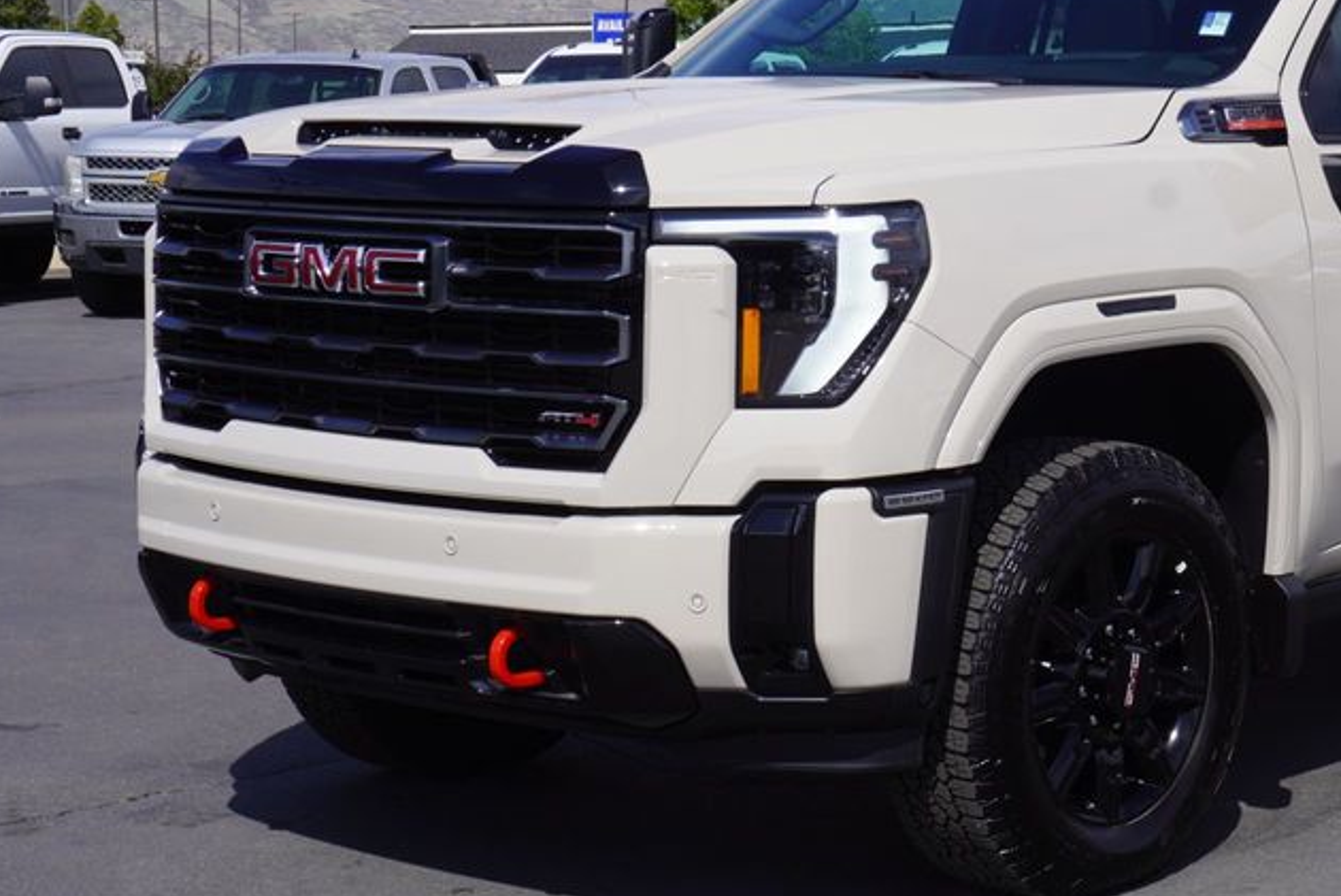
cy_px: 398
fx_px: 2907
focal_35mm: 78
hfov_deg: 25.5
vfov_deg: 17.5
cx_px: 1073
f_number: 11
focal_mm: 32
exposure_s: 1/200
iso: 100
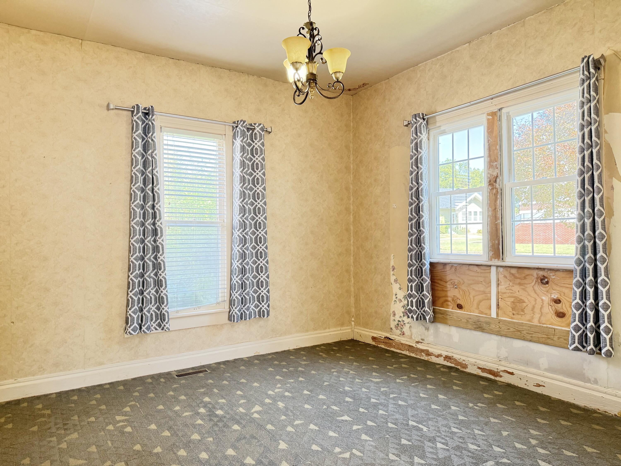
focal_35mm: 24
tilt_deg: +0.6
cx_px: 310
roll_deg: +0.7
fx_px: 431
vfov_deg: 56.8
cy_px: 233
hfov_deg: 71.6
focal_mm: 6.76
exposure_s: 1/63
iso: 200
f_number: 1.78
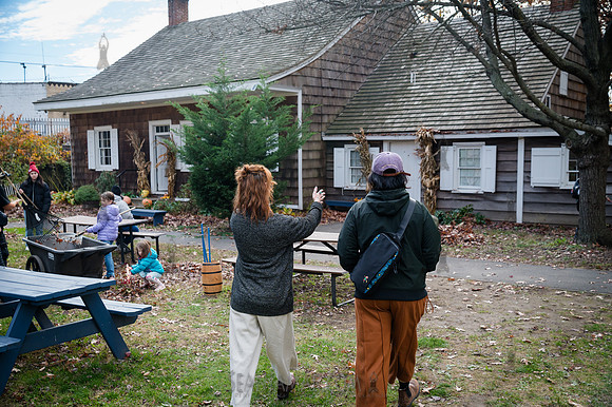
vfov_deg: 37.8
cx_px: 306
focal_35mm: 35
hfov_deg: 54.5
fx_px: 595
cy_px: 204
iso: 1000
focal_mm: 35
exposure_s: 1/640
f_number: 4.5
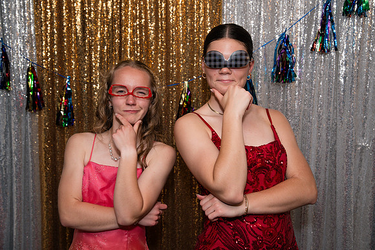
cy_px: 124
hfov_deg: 46.9
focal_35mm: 41
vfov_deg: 32.3
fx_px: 432
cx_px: 190
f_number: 4
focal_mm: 41
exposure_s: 1/250
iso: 400
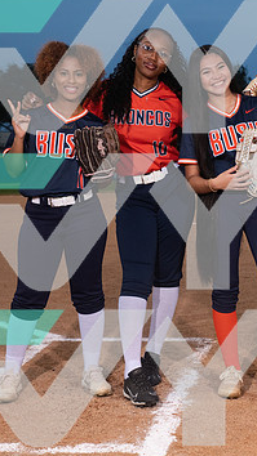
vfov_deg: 26.9
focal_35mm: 79
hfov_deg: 15.0
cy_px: 222
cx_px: 262
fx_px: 958
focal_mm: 46
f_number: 6.3
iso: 500
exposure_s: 1/320
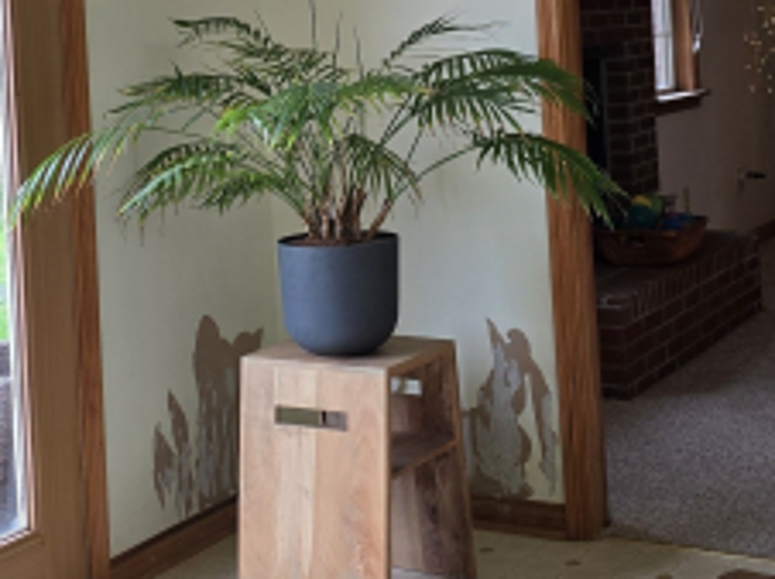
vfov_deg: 20.9
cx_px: 348
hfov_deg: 28.6
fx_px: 1521
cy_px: 7
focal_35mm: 68
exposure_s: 1/120
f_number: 1.7
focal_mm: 6.3
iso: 80
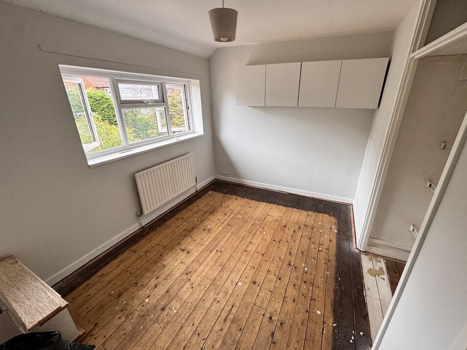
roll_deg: -1.7
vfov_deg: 81.7
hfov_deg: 98.1
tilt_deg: -18.2
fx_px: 202
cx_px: 247
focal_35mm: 15
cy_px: 175
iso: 125
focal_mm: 2.22
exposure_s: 1/99
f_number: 2.2
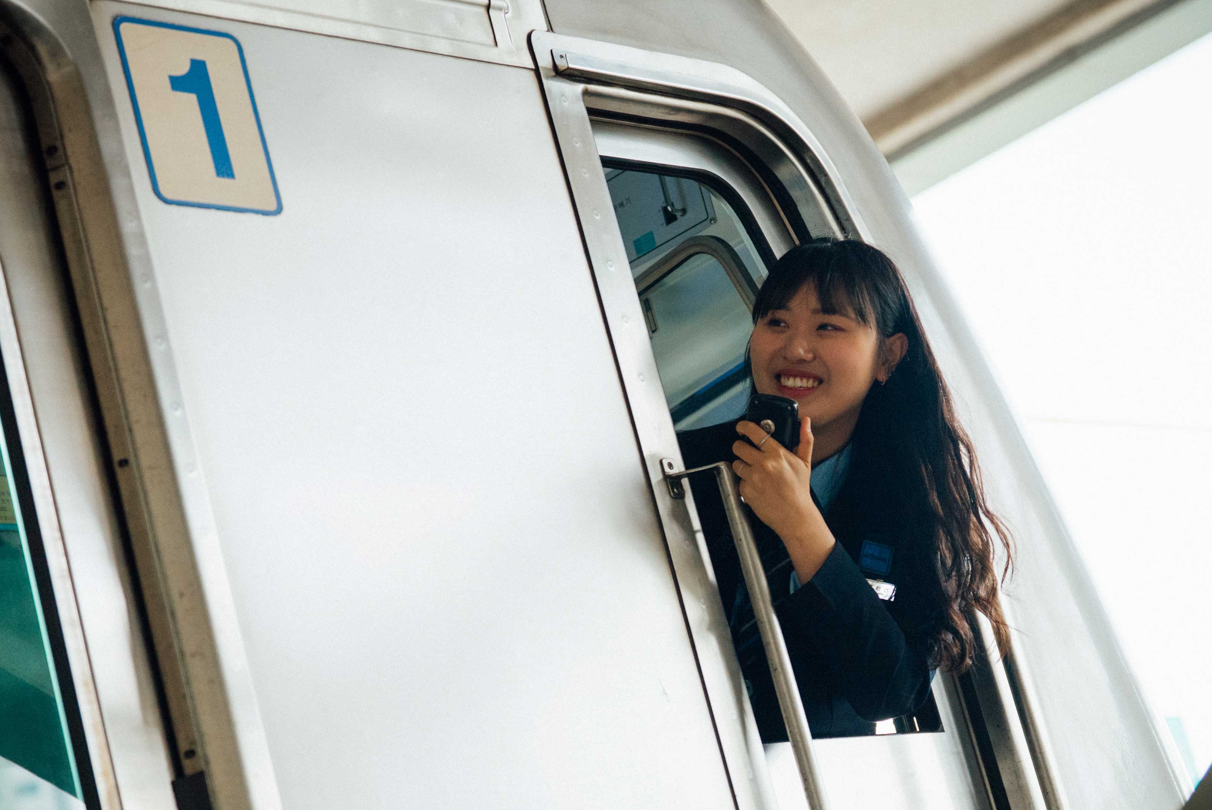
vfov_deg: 14.9
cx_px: 598
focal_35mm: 92
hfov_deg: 22.1
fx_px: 3099
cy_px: 518
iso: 800
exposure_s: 1/125
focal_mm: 70
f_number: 3.2
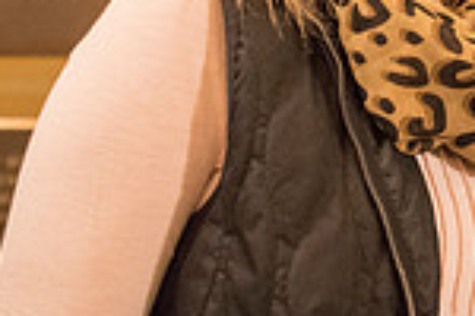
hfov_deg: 20.4
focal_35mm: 93
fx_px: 1227
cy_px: -169
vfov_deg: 13.8
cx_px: 576
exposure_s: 1/60
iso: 4000
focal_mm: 24
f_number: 2.8
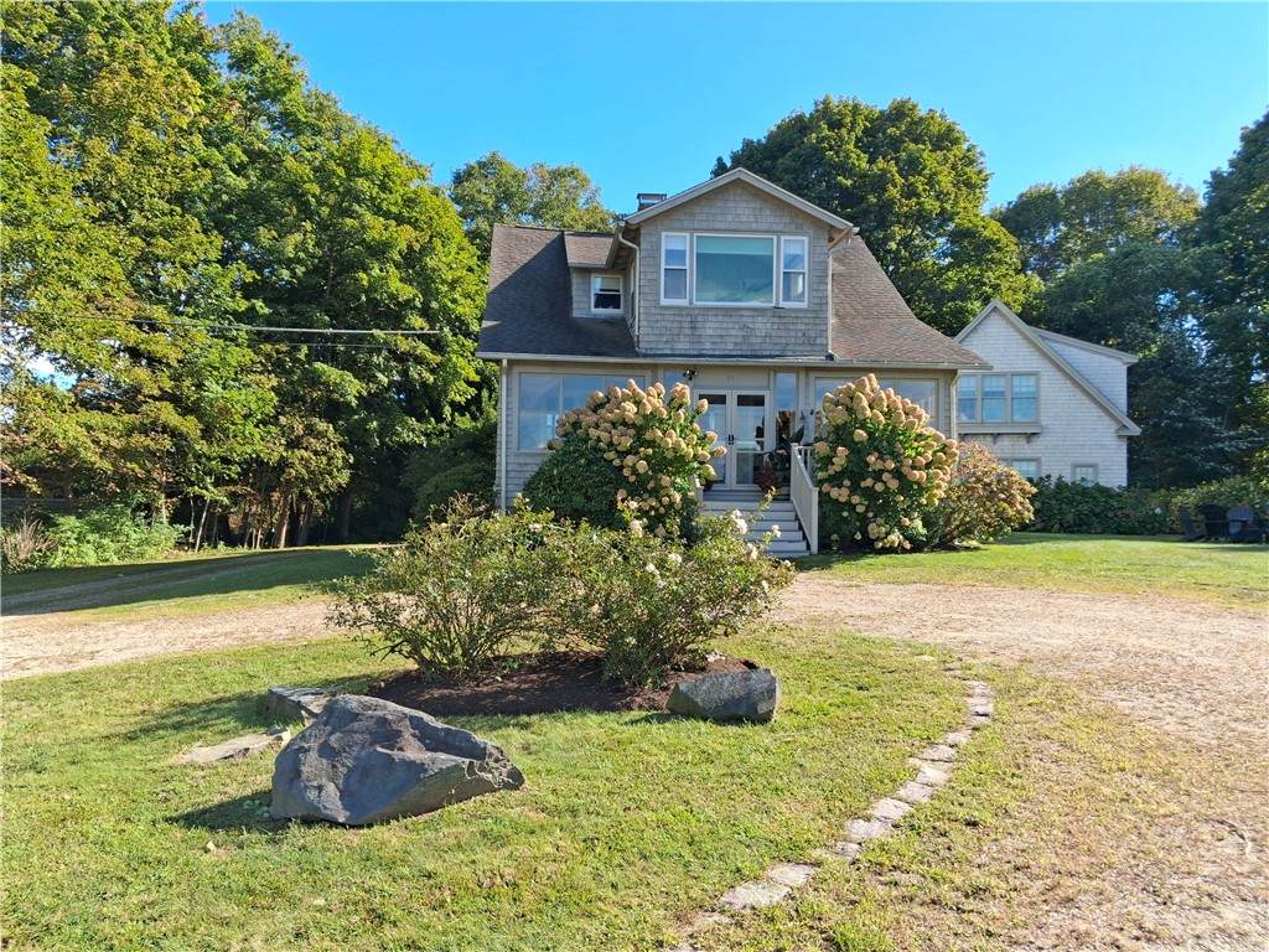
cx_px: 634
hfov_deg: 65.3
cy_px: 476
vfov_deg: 51.4
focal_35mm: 27
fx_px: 990
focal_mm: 4
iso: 25
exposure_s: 1/300
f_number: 1.8
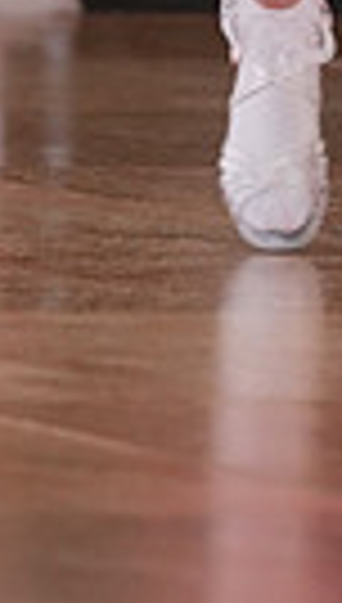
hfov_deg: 1.1
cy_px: -666
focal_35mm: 1158
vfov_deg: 1.9
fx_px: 18552
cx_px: 317
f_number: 4
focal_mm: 171
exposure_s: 1/400
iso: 1250
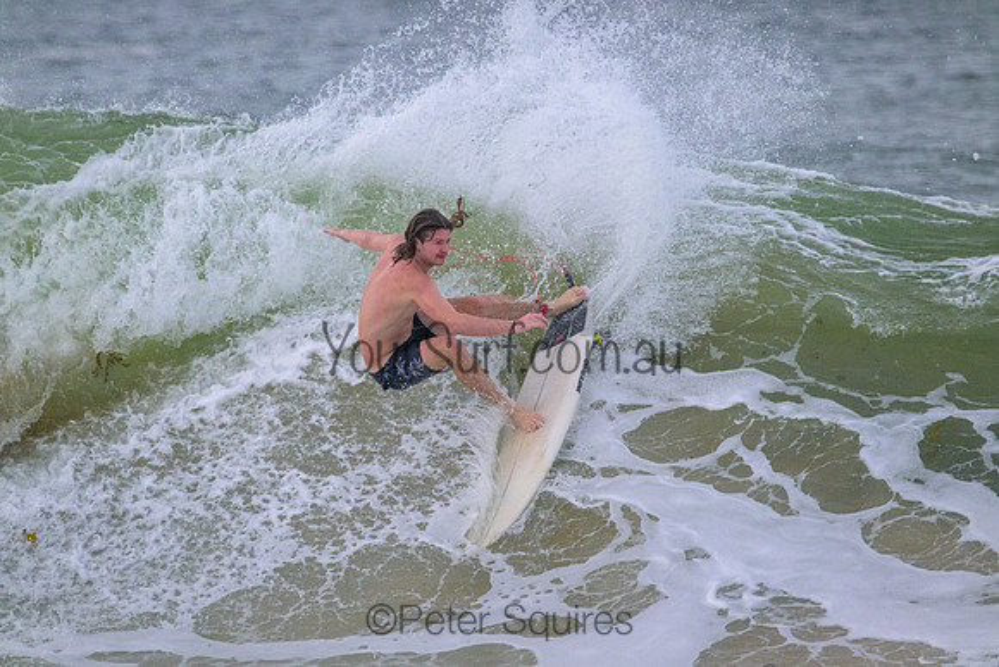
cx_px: 500
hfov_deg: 2.6
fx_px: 22204
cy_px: 334
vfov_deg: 1.7
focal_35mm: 800
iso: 4000
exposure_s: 1/3200
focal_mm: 800
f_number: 11
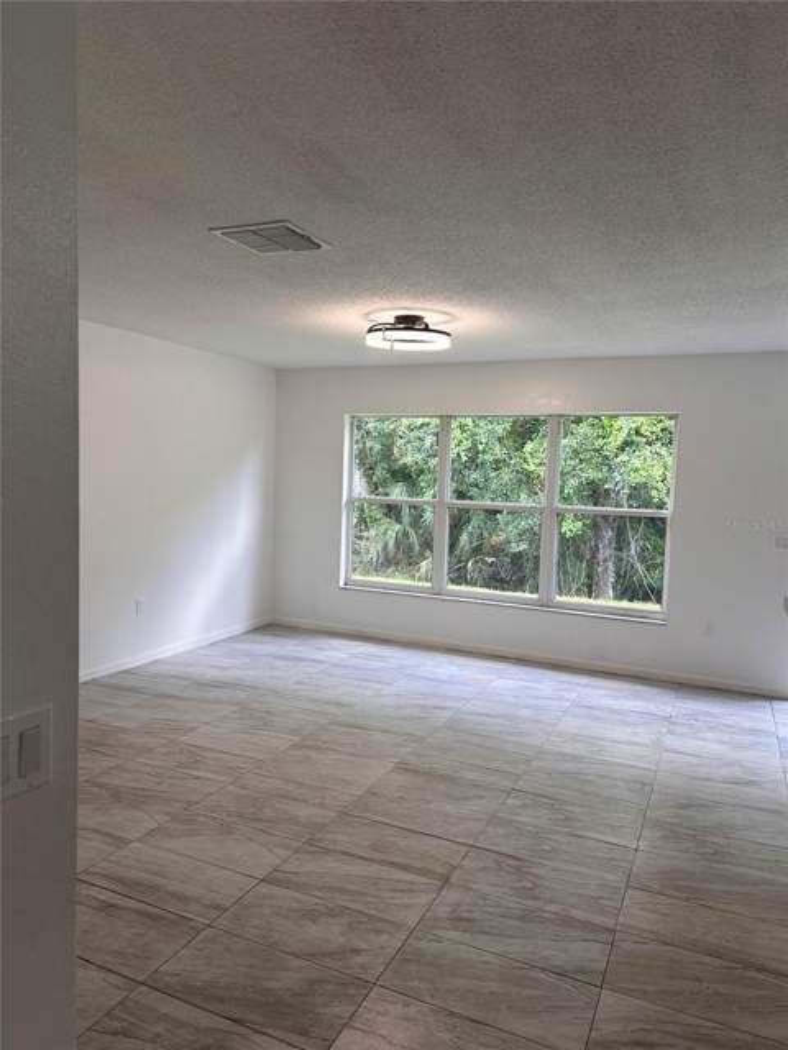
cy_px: 525
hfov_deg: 56.8
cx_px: 394
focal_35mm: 24
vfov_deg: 71.6
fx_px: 728
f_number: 1.78
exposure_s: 1/121
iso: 80
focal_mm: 6.86
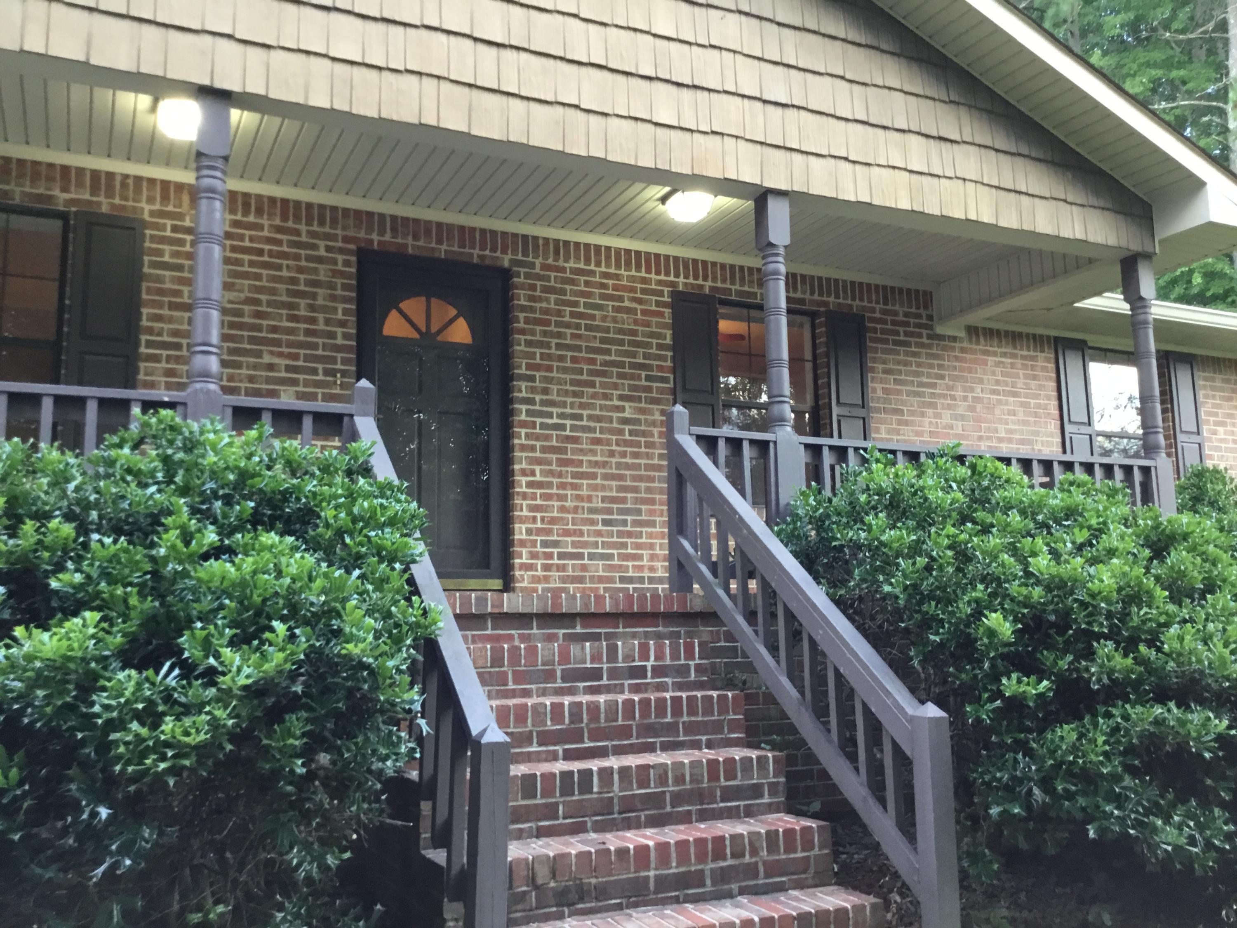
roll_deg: +1.5
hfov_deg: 58.4
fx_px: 1108
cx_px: 618
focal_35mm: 31
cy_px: 464
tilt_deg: +11.6
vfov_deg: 45.4
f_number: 2.4
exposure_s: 1/30
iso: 80
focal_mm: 3.3
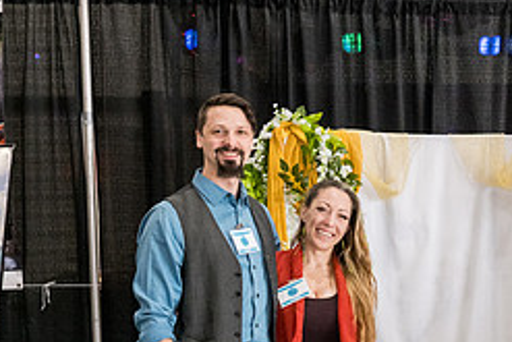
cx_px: 522
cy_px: 335
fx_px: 1238
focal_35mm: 87
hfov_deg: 22.4
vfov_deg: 15.5
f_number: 4
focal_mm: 37
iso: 3200
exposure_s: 1/400
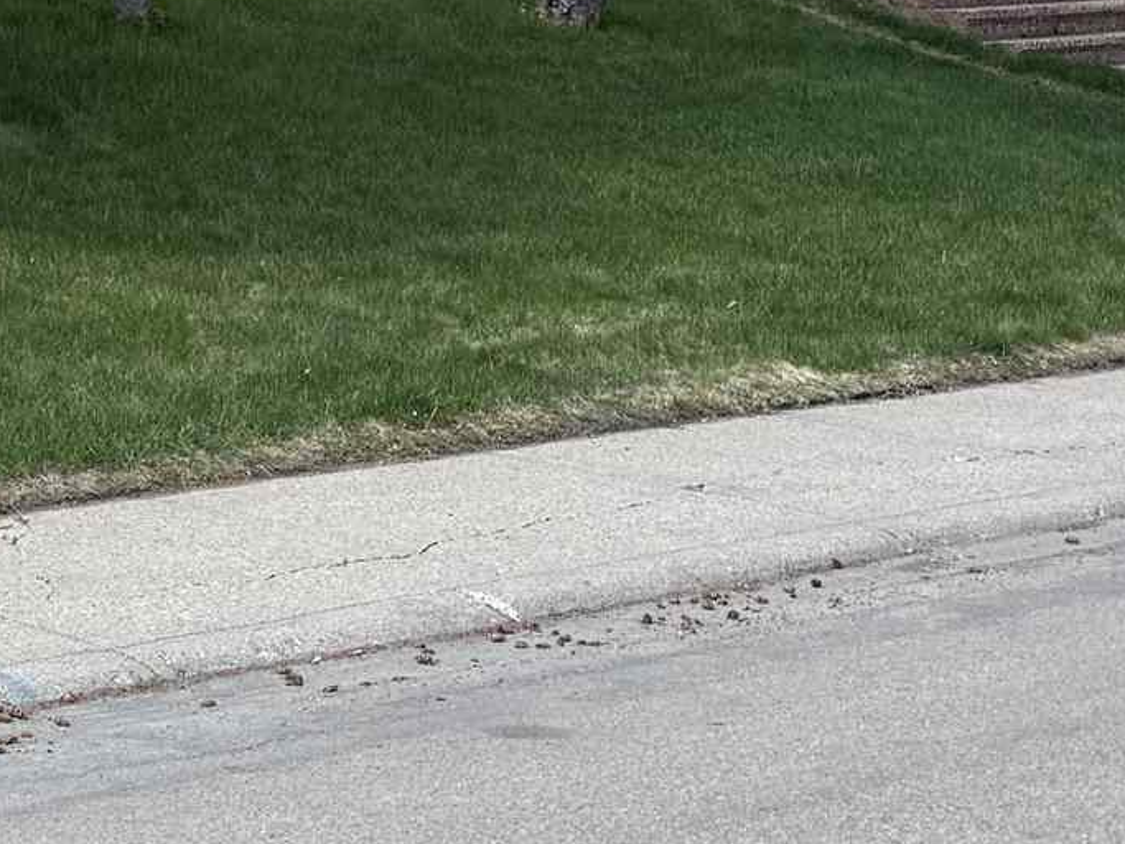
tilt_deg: +9.6
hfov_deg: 16.4
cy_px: -818
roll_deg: +0.9
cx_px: -624
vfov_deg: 12.2
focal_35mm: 108
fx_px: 3509
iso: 100
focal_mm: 6.76
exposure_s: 1/2611
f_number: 1.78
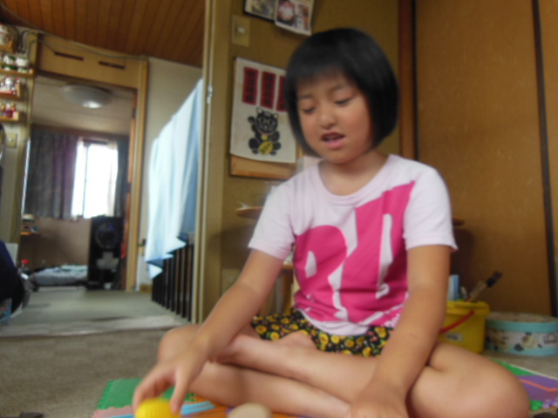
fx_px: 403
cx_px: 279
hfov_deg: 69.4
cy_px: 209
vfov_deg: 54.9
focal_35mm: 25
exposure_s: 1/30
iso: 125
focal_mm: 4.5
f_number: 3.5
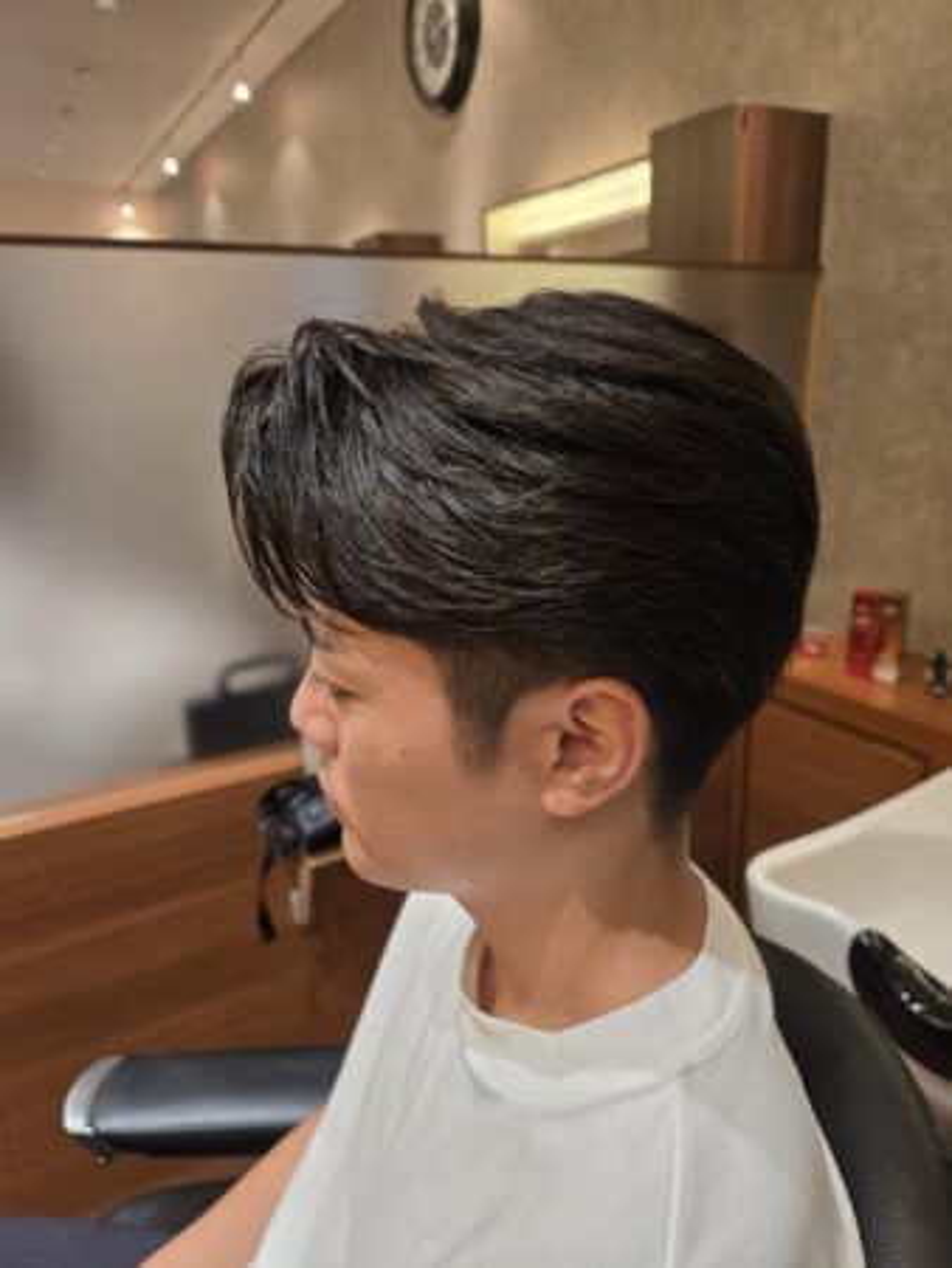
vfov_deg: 73.9
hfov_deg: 58.9
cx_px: 476
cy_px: 634
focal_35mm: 23
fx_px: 843
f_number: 1.7
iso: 125
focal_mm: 6.3
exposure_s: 1/100
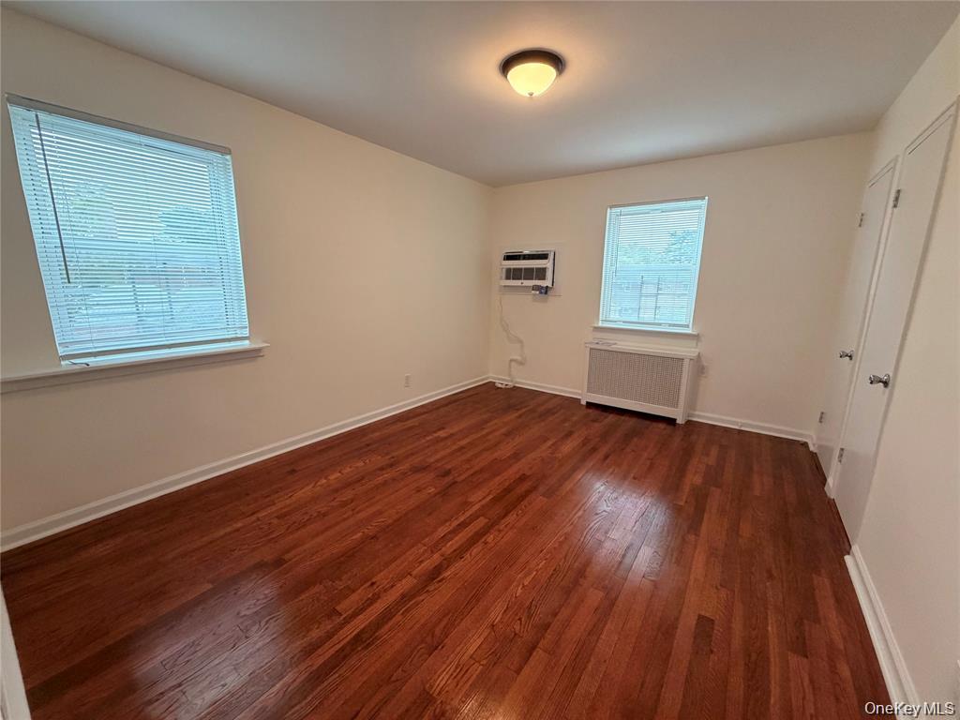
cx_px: 480
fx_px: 388
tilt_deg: -11.2
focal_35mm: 14
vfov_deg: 85.7
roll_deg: -0.7
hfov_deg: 102.1
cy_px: 360
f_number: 2.2
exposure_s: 1/120
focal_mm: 2.22
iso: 250
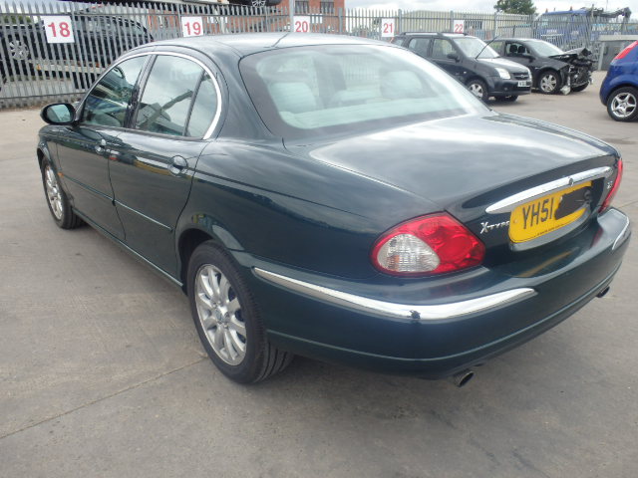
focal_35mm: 28
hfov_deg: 63.4
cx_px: 319
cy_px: 239
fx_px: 516
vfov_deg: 49.7
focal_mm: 5
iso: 125
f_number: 3.9
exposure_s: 1/320
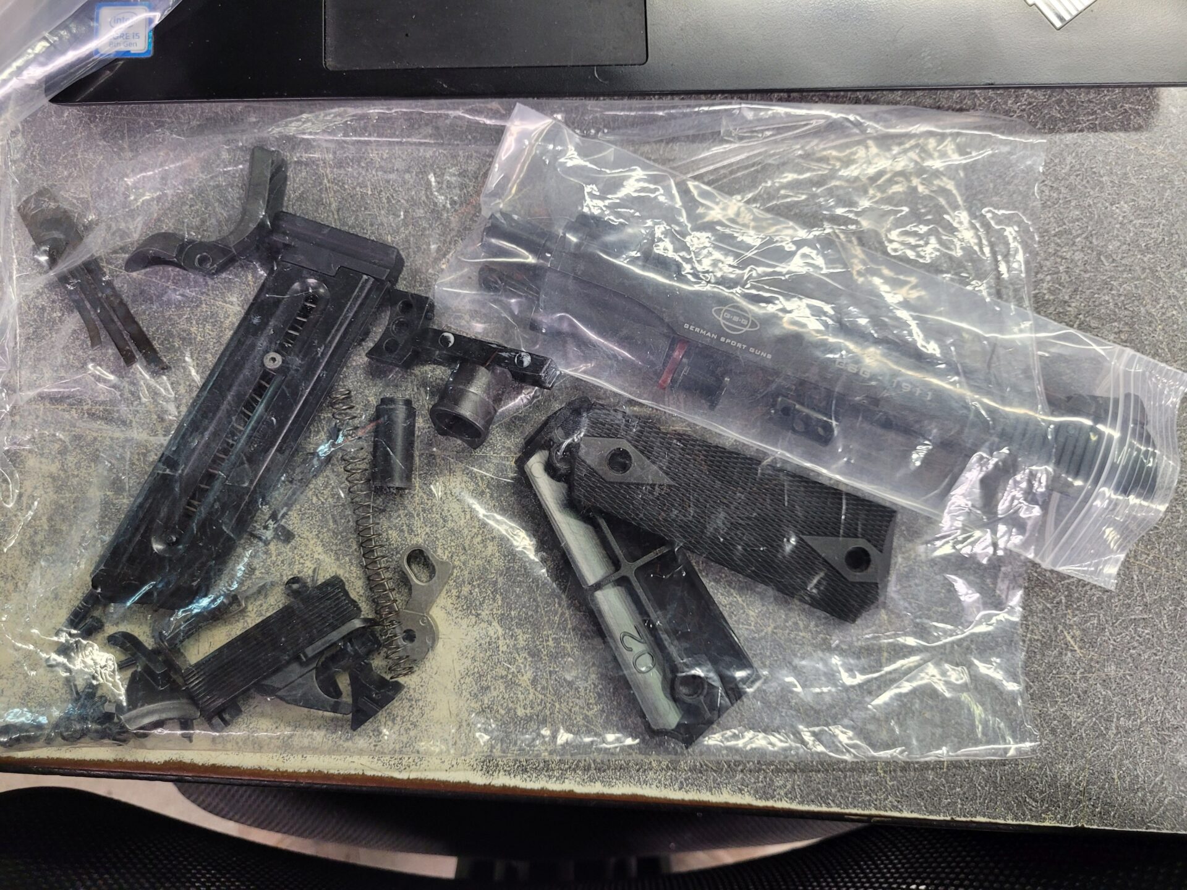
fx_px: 892
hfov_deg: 67.3
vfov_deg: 53.1
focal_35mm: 26
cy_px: 445
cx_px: 594
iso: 200
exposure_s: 1/60
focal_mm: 5.4
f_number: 1.8
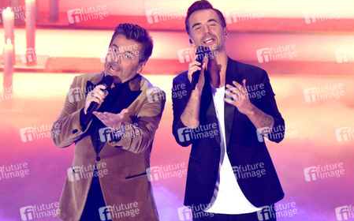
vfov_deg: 2.6
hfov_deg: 4.1
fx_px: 4937
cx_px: 177
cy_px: 113
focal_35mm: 512
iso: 12800
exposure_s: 1/400
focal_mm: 500
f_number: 5.6
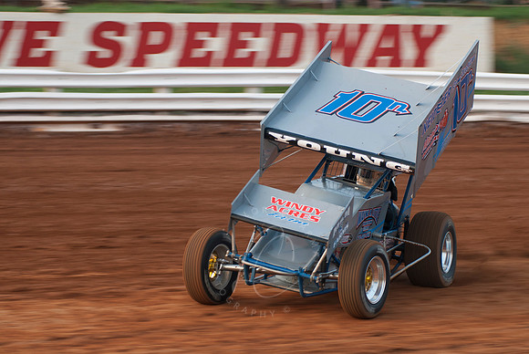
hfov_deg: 17.0
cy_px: 177
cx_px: 264
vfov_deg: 11.4
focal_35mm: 120
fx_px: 1765
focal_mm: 80
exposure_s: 1/320
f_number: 3.5
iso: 250
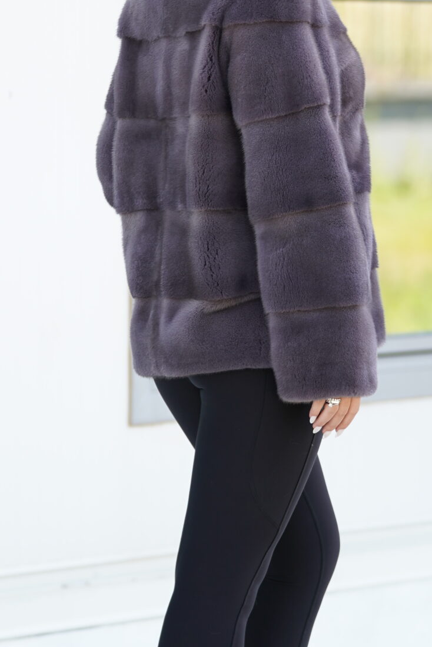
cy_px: 201
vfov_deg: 8.5
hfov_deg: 5.7
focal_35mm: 242
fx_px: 4353
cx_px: 60
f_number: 2.8
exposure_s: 1/250
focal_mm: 104
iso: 160
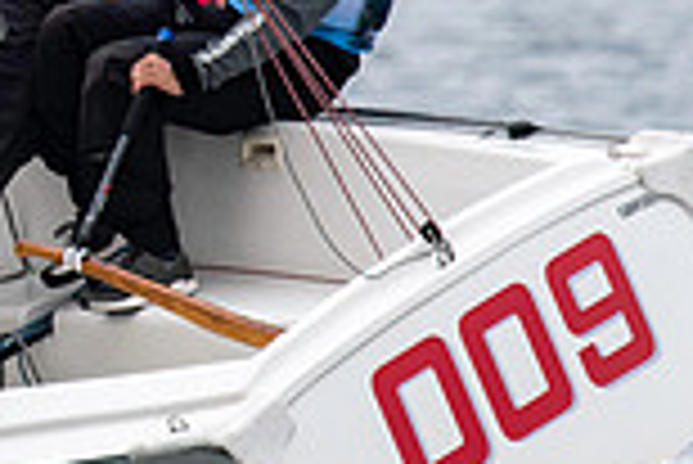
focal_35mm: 1692
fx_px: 32601
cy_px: -115
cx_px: -320
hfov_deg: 1.2
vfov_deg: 0.8
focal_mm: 300
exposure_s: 1/2500
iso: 250
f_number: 4
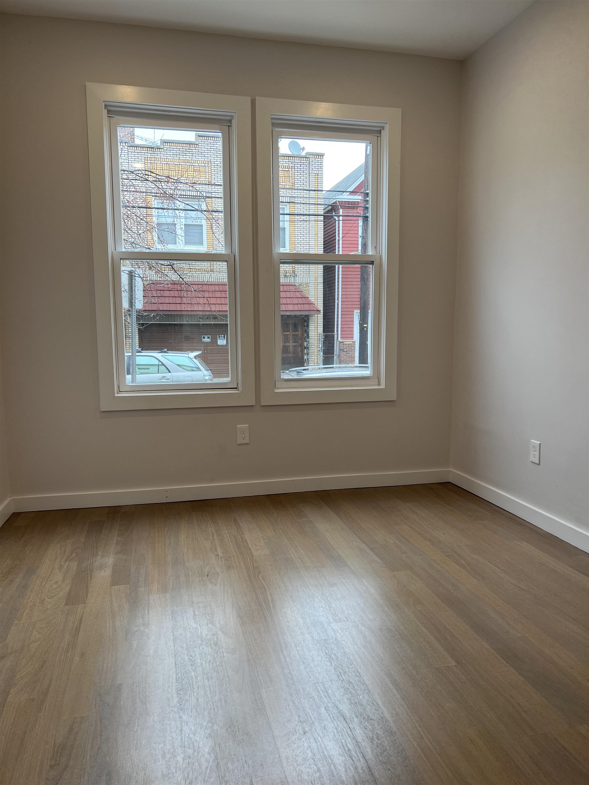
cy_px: 392
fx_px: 590
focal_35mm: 26
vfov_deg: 67.3
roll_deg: +0.5
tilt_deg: -5.9
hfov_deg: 53.1
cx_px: 294
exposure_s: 1/168
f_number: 1.5
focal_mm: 5.7
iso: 40
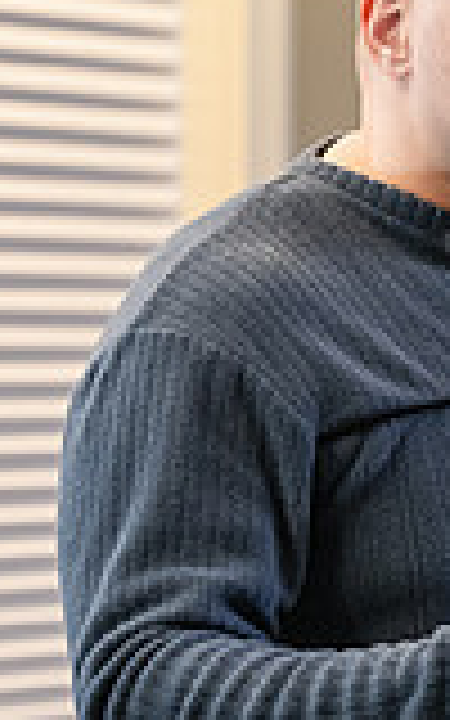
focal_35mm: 389
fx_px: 7633
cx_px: 238
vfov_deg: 5.4
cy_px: 340
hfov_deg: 3.4
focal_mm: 105
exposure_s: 1/250
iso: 2500
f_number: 2.8
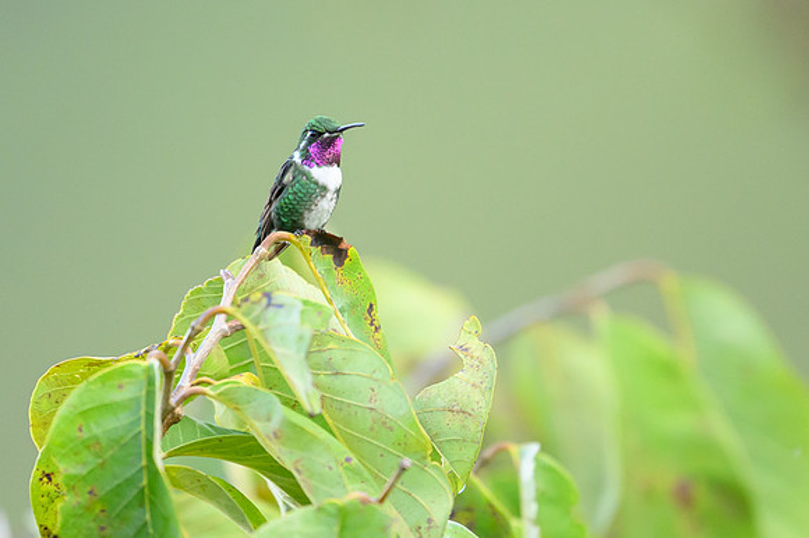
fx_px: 23691
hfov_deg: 2.0
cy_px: 149
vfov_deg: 1.3
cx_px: 338
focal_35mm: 1055
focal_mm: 560
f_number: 4
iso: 3200
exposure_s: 1/1600
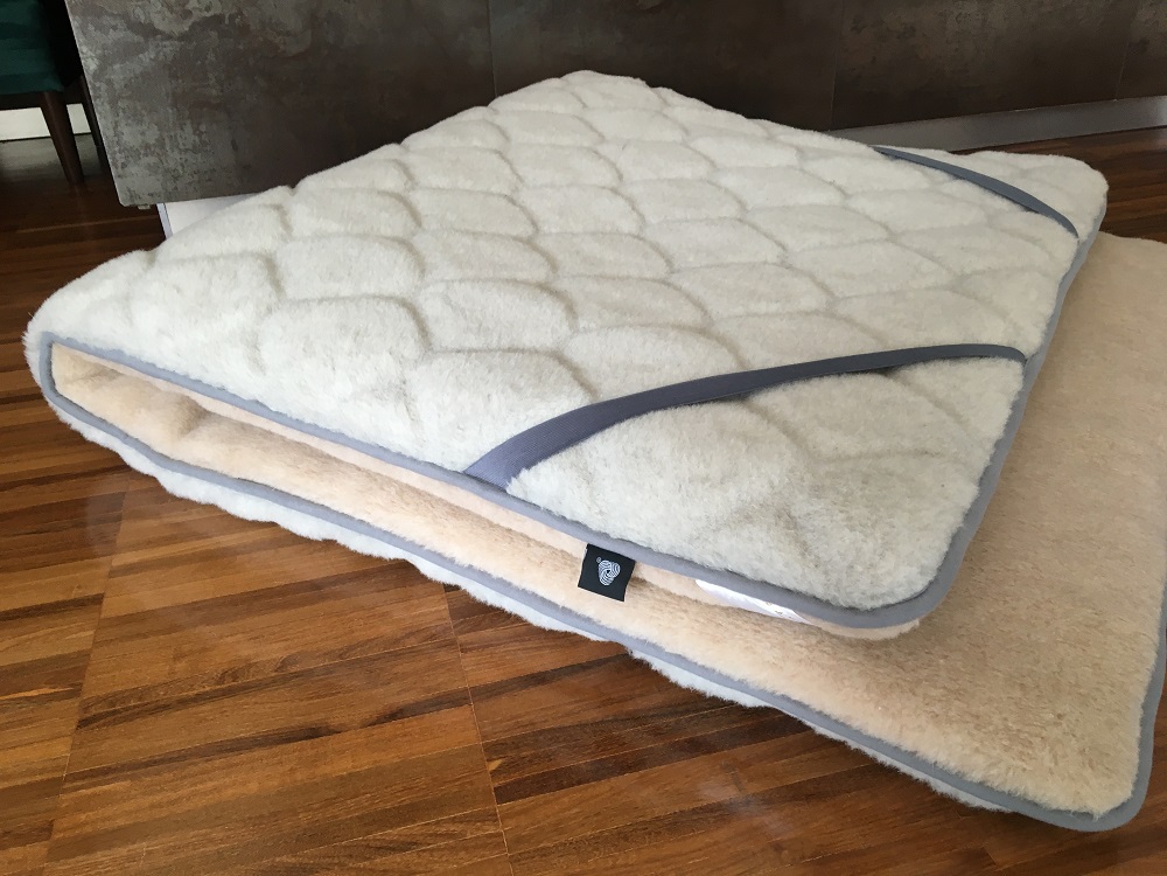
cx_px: 584
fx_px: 978
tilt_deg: -30.8
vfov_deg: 48.2
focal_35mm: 29
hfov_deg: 61.7
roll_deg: +2.8
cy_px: 438
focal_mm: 4.15
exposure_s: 1/33
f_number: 2.2
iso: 64
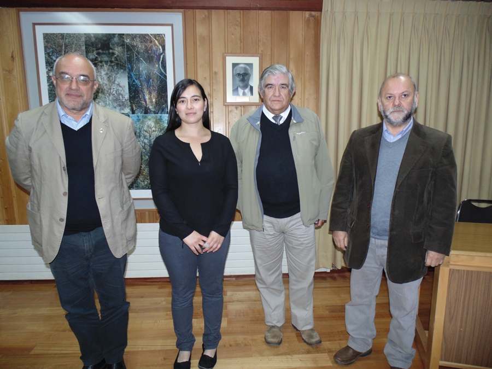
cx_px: 246
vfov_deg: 61.1
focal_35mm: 22
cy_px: 184
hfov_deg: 76.4
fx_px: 313
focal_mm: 4
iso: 200
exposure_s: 1/30
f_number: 3.1
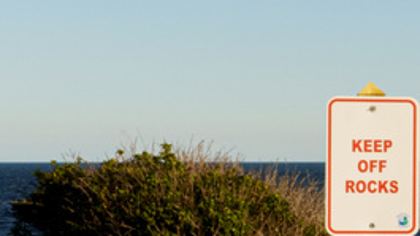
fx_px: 1748
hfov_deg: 13.3
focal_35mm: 157
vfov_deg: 7.7
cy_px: 181
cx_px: 502
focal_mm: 22
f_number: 25
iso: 500
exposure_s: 1/50
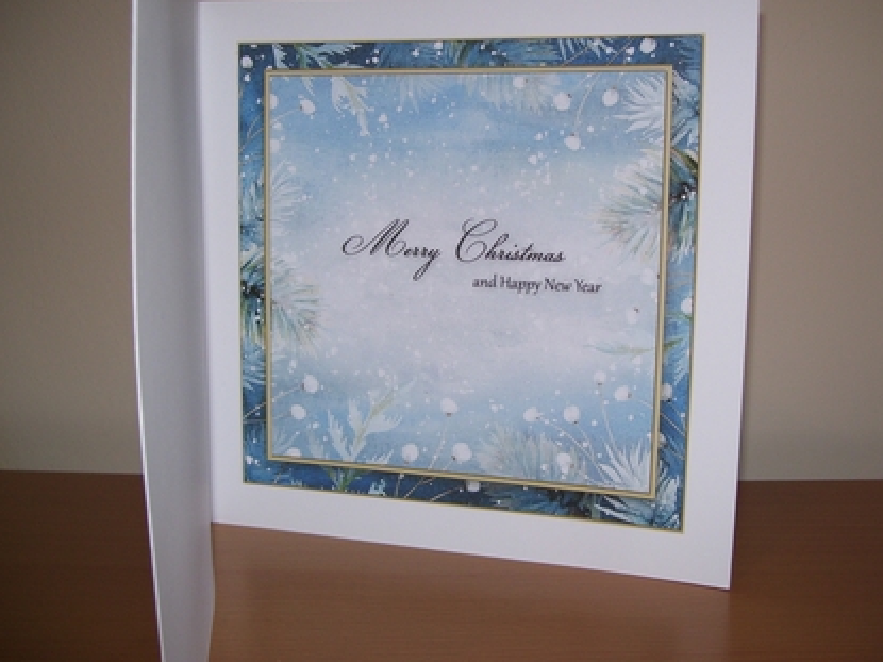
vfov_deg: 36.8
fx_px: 995
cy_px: 316
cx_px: 457
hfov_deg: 47.9
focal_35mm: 39
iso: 80
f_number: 2.7
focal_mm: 6
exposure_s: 1/60
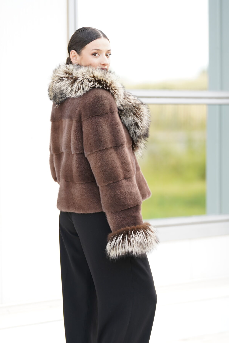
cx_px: 76
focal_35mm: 213
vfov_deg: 9.7
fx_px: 2032
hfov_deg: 6.4
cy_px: 200
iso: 250
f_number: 2.8
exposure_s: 1/250
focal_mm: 150
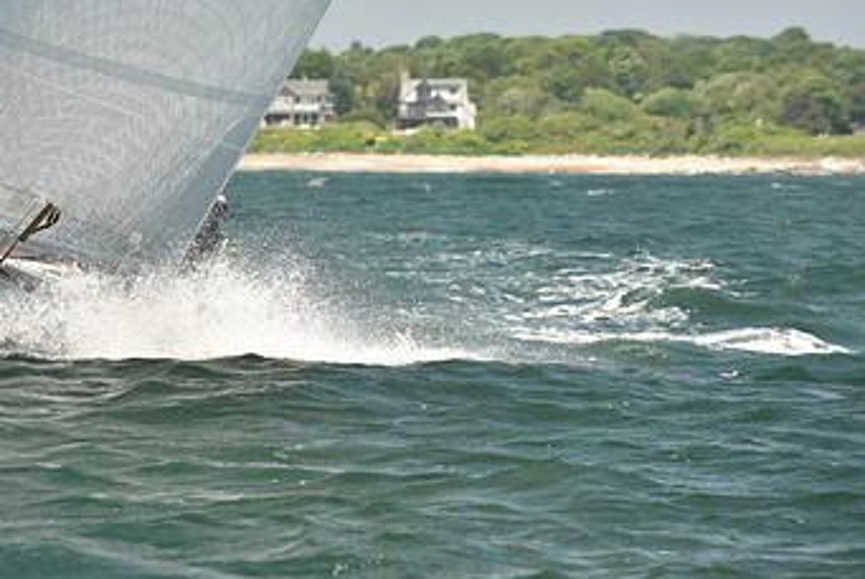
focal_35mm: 204
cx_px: 167
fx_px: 4906
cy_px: 141
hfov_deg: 10.0
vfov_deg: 6.7
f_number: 4.5
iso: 250
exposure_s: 1/640
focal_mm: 120
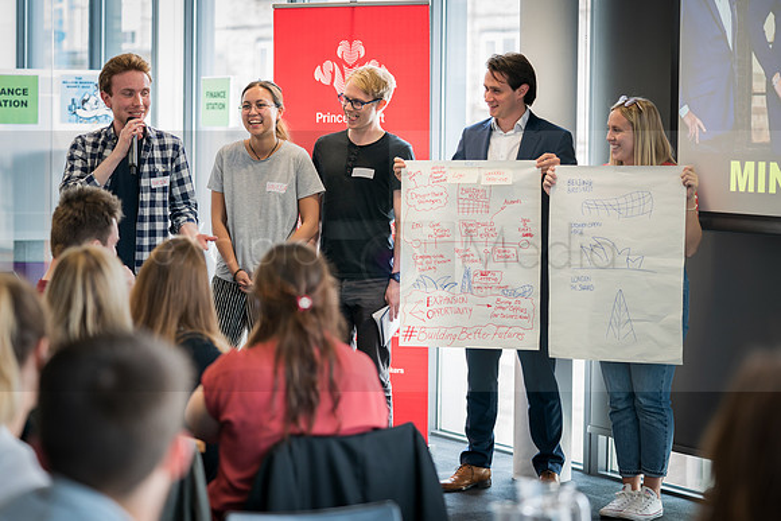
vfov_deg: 13.6
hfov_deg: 20.3
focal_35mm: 101
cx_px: 389
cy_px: 271
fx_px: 2187
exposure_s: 1/125
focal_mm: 97
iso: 640
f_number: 2.8
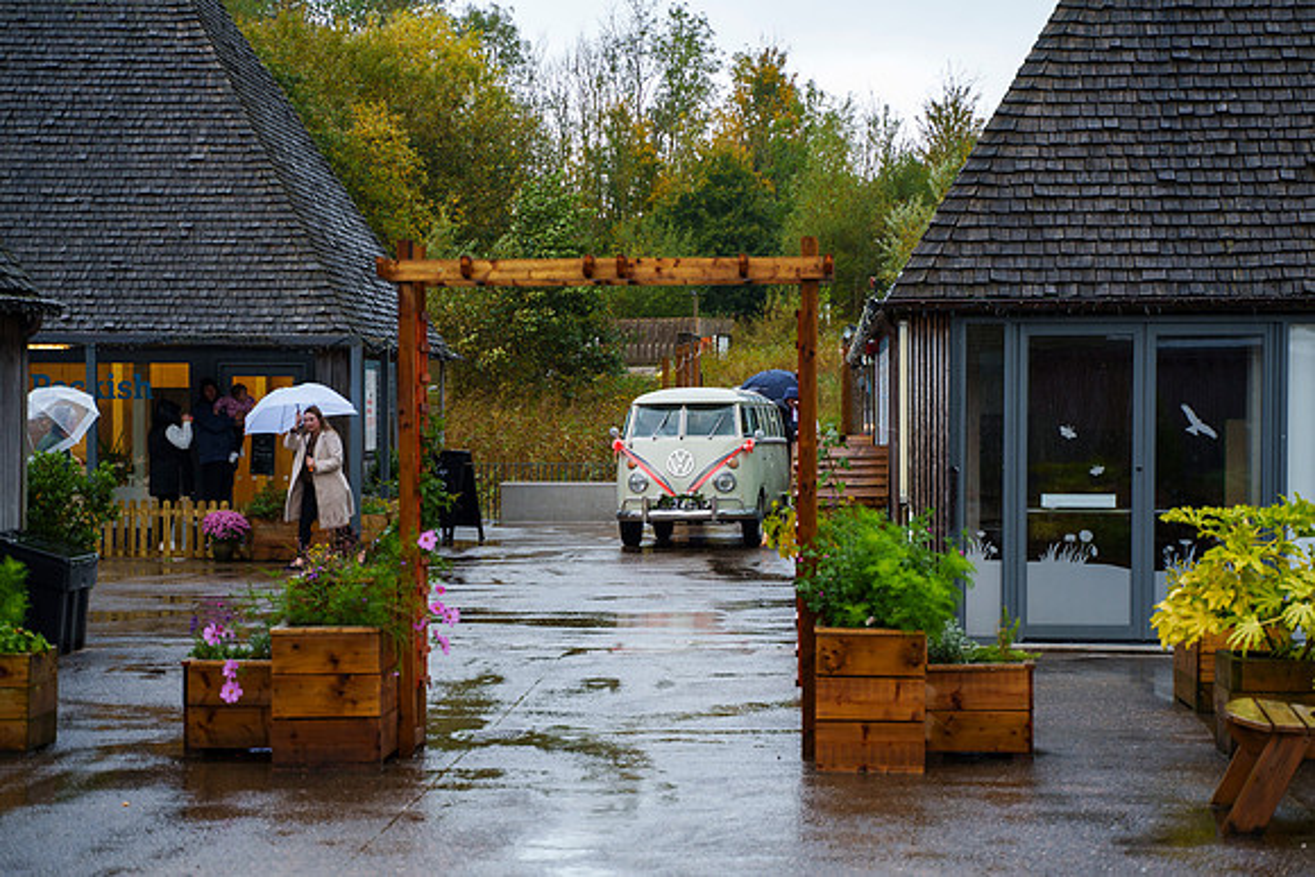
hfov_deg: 25.5
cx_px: 695
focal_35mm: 80
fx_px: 2906
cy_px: 462
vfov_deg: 17.2
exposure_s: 1/80
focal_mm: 75
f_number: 3.5
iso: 400
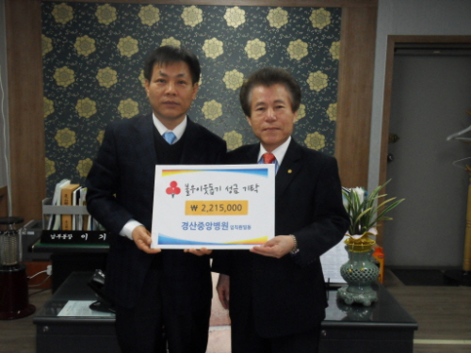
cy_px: 176
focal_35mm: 45
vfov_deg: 32.2
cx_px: 236
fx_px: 612
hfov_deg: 42.1
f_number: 4.2
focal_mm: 7.9
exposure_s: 1/60
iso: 400
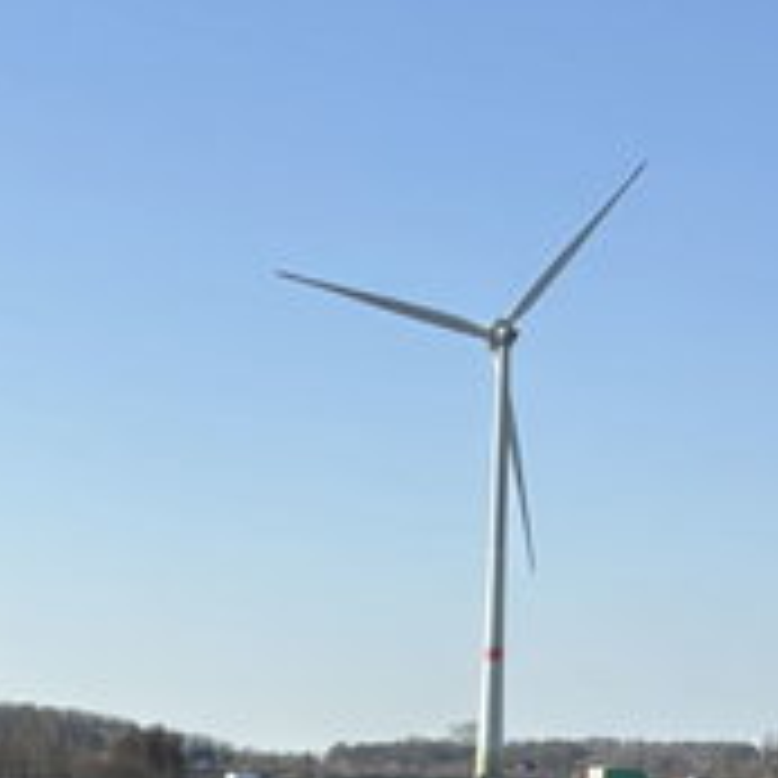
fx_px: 2594
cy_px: 1250
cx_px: 180
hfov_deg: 17.0
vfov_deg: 15.4
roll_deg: +0.2
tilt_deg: -9.4
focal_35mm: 102
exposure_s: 1/2639
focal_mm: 5.96
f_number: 1.6
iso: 50
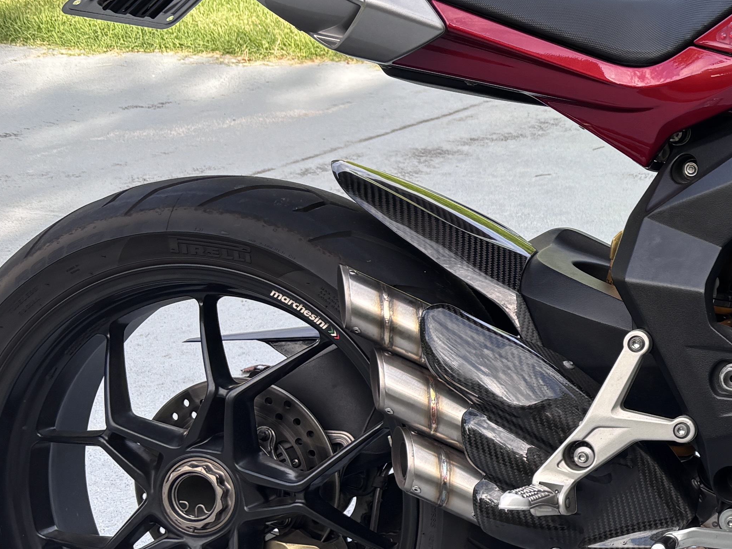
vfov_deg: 20.4
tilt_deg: -17.7
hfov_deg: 23.8
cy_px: 298
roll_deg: -1.0
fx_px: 1522
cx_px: 953
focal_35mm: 72
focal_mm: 5.96
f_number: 1.6
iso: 50
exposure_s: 1/368
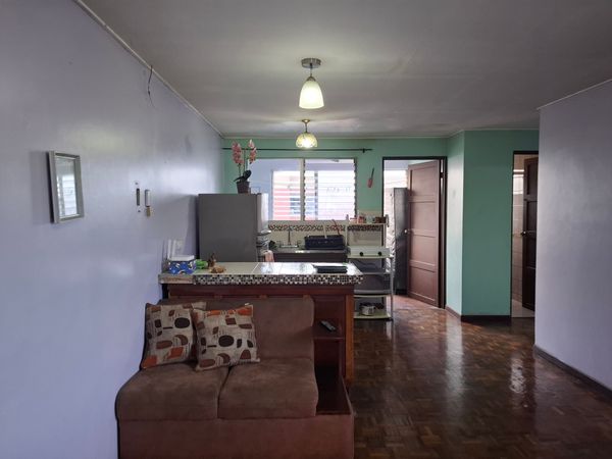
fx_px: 407
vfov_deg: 58.9
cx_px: 306
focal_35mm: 23
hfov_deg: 73.9
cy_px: 230
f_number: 1.8
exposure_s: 1/120
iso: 320
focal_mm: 5.54
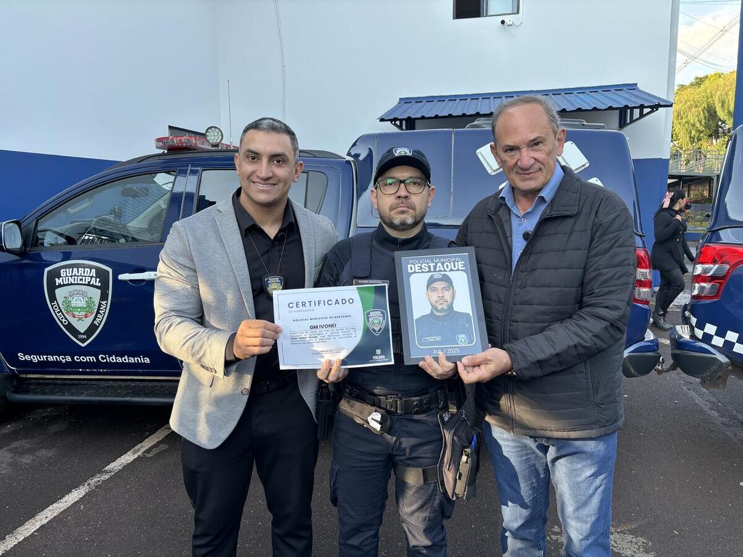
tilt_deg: -5.6
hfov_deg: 67.3
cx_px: 372
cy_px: 278
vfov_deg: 53.1
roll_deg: +1.2
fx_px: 558
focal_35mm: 26
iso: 40
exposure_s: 1/144
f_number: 1.6
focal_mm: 5.96
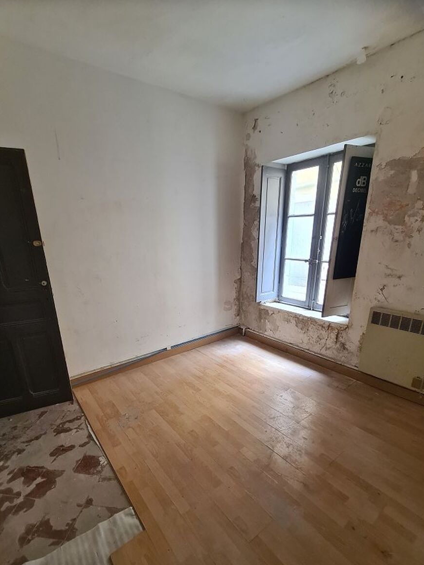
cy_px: 315
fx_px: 245
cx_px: 197
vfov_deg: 97.7
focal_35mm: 15
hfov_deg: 81.6
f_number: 2.2
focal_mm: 2.2
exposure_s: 1/50
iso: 250
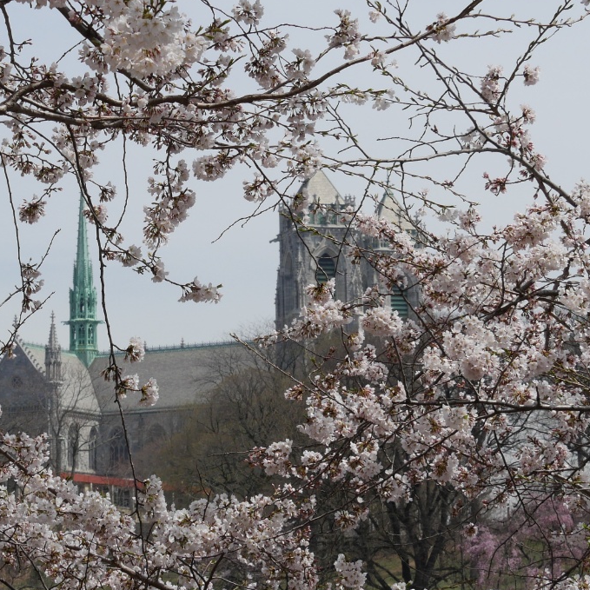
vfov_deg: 14.0
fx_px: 2410
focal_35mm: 125
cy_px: 259
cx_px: 163
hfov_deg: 13.9
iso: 200
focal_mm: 30
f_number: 7.1
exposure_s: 1/320
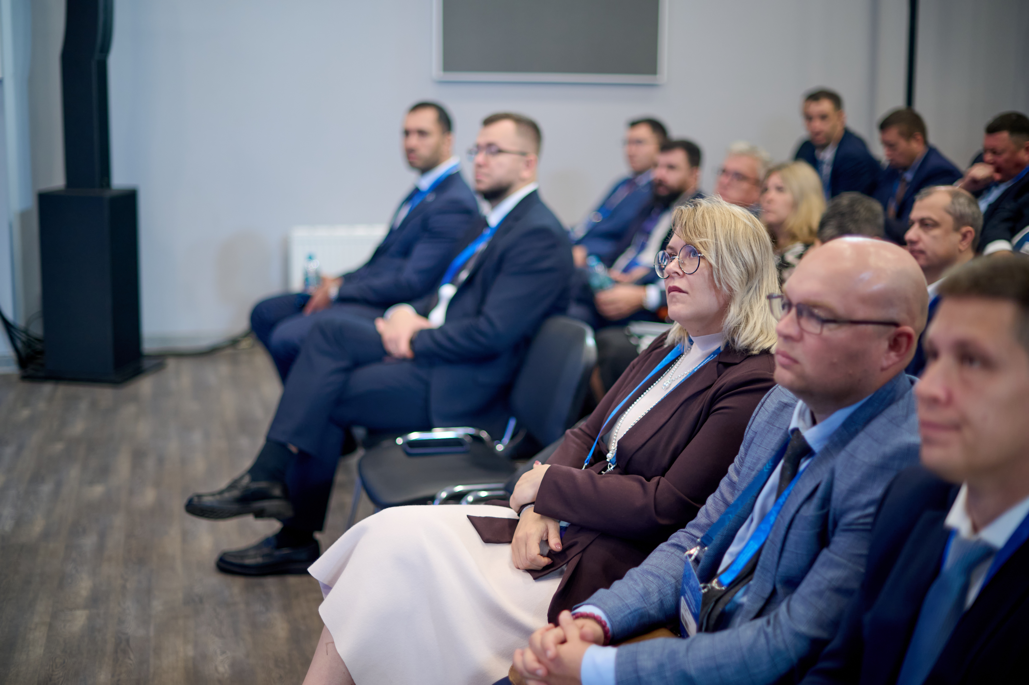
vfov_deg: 27.0
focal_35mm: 50
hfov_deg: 39.6
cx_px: 514
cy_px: 342
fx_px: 1428
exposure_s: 1/200
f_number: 1.8
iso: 400
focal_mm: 50
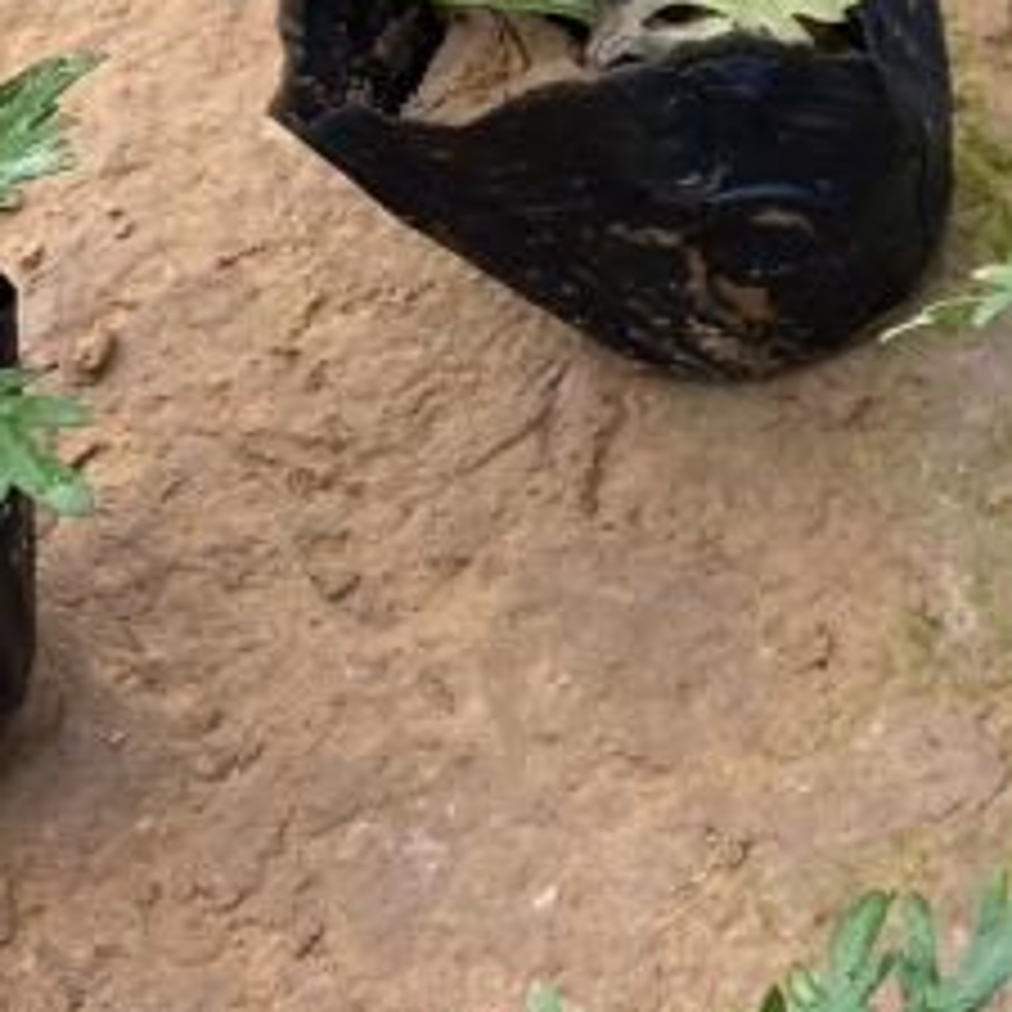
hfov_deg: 15.0
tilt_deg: -58.2
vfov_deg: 15.8
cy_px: 133
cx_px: 1426
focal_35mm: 109
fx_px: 3605
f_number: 1.8
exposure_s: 1/253
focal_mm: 4.25
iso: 32
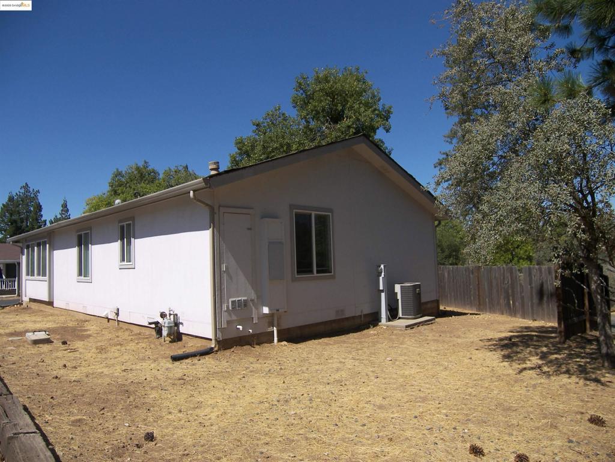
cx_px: 308
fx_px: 426
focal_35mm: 24
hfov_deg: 71.6
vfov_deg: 56.8
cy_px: 231
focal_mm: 5
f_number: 2.8
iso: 50
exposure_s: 1/1250
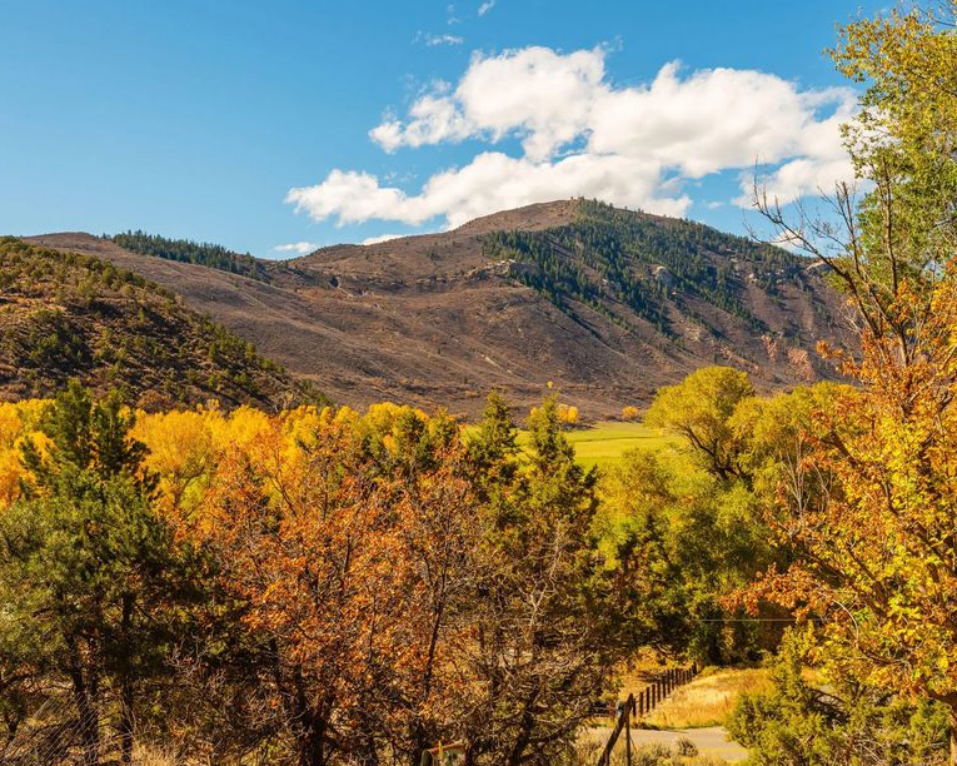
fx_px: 1246
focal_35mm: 44
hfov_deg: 41.7
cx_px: 367
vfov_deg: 34.1
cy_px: 401
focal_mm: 35
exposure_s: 1/2500
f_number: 11
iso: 200
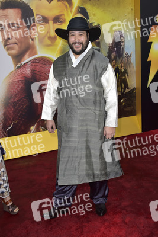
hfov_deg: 36.9
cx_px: 79
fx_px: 237
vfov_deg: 53.1
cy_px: 118
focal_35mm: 36
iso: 320
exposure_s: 1/250
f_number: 6.3
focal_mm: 36
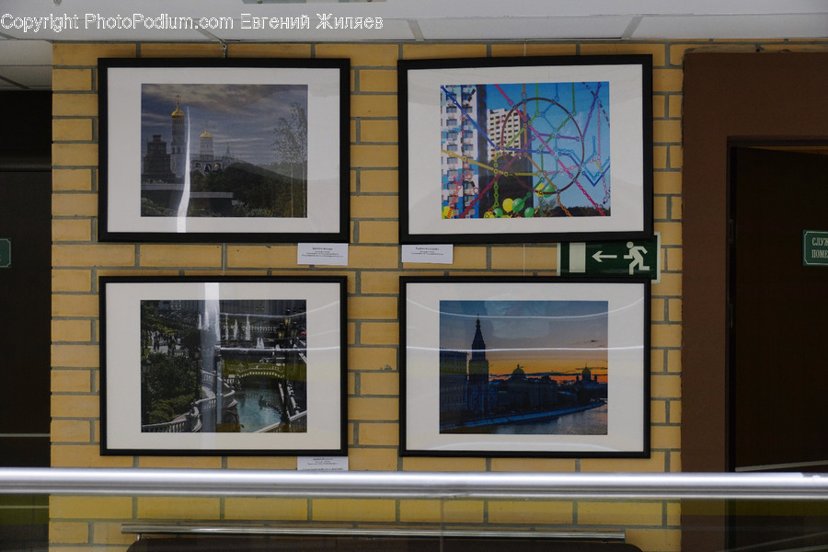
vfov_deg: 16.6
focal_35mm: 82
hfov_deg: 24.6
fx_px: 1897
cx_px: 414
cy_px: 276
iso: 400
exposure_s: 1/100
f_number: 5
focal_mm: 55
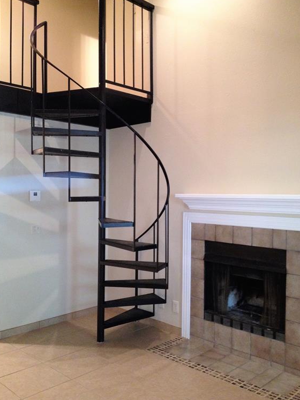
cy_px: 200
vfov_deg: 51.4
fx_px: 416
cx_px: 148
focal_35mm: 36
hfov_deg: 39.6
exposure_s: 1/16
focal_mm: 4.28
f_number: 2.4
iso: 320
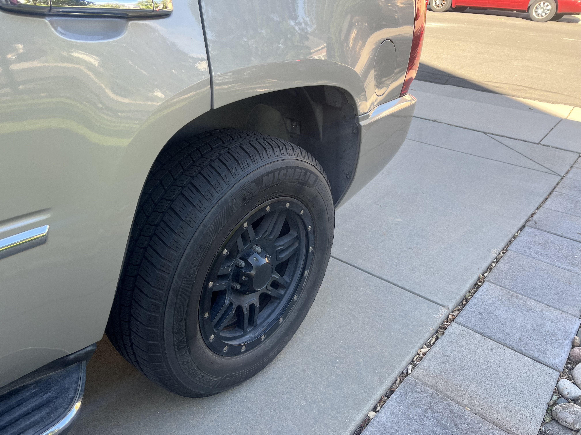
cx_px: 290
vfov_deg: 53.1
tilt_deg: -31.8
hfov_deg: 67.3
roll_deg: -1.4
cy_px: 218
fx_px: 436
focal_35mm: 26
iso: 50
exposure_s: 1/263
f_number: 1.6
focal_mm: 5.1
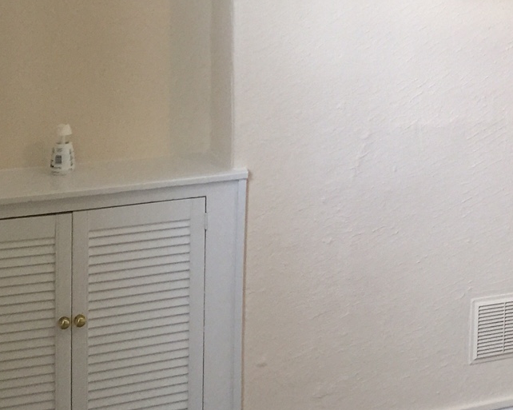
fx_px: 1093
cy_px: -24
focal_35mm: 72
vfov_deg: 20.4
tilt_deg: -3.6
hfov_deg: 24.1
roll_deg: -2.8
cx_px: 607
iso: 64
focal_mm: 4.15
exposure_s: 1/33
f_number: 2.2
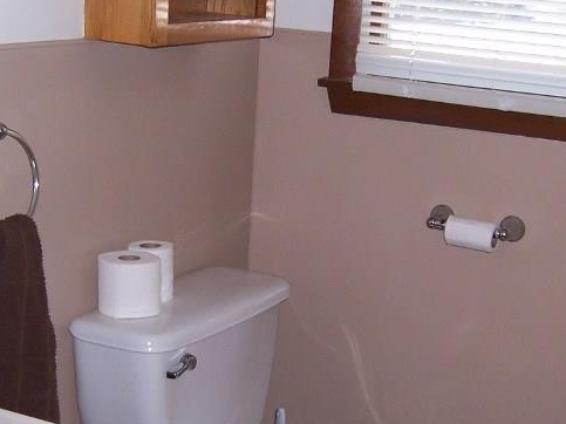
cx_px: 289
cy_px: 249
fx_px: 1144
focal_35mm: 70
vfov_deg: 21.0
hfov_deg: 27.8
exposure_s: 1/60
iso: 80
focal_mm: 5.5
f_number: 2.8
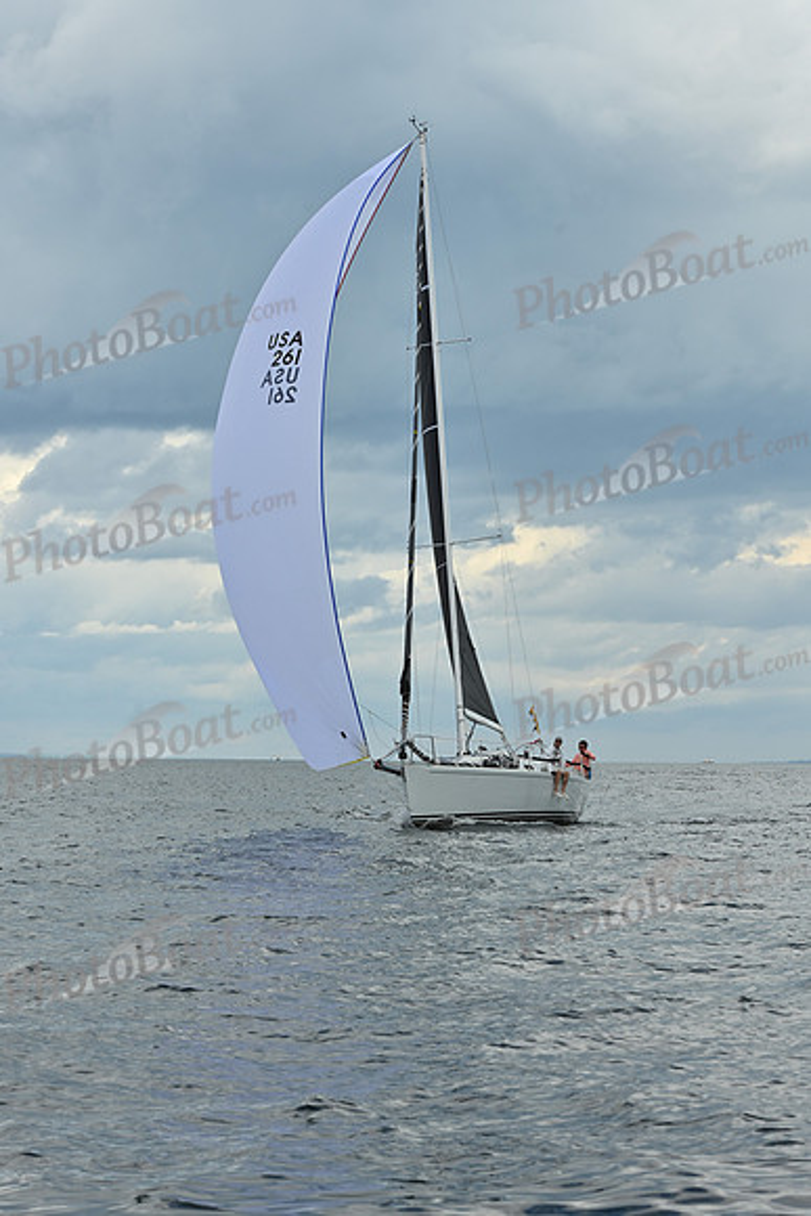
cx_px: 406
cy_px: 608
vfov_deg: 21.5
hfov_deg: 14.4
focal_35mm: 95
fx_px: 3208
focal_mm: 95
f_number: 9
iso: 250
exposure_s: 1/800
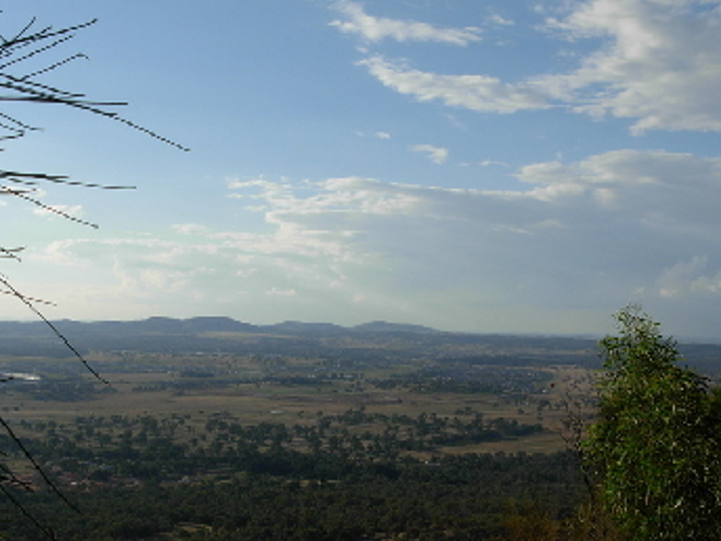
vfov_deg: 27.4
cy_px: 352
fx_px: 1104
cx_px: 279
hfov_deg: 36.0
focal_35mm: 53
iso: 79
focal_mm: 6.3
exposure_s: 1/813
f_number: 4.9
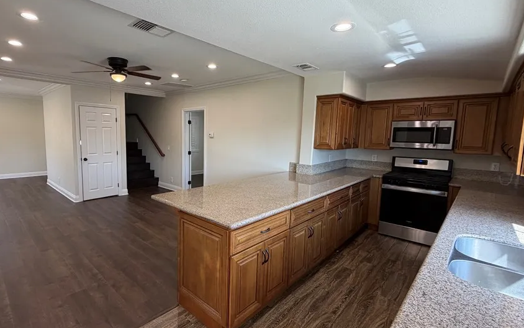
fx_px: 257
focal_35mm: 18
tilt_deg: -6.0
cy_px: 162
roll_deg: -0.3
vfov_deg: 65.0
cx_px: 231
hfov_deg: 90.7
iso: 160
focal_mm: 2.22
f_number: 2.2
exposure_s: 1/120
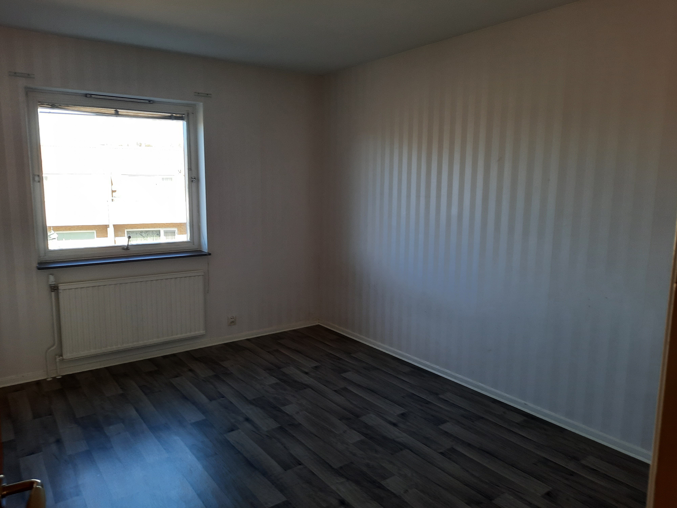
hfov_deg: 69.4
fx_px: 489
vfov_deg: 54.9
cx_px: 338
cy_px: 254
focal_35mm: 25
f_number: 2
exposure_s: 1/50
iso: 50
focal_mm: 4.6
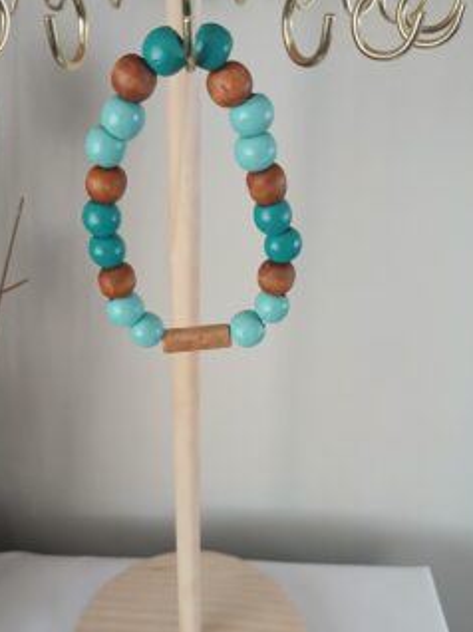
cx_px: 191
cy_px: 298
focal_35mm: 34
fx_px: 620
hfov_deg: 41.6
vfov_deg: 54.0
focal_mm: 3.98
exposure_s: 1/33.3
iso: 200
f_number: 1.8
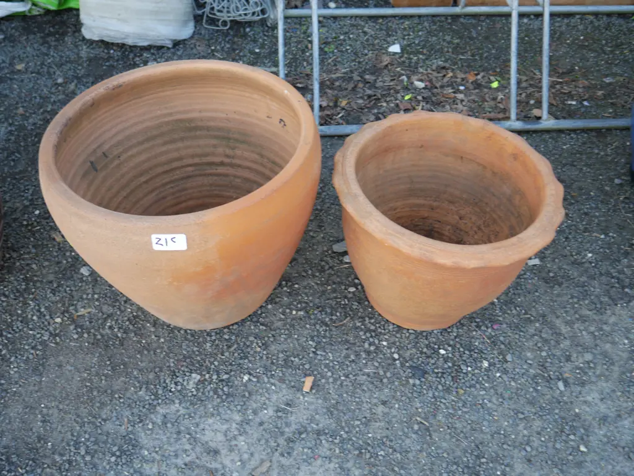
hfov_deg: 56.8
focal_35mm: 32
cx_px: 317
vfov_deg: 44.2
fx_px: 586
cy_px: 238
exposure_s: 1/100
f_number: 3.6
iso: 200
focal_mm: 16
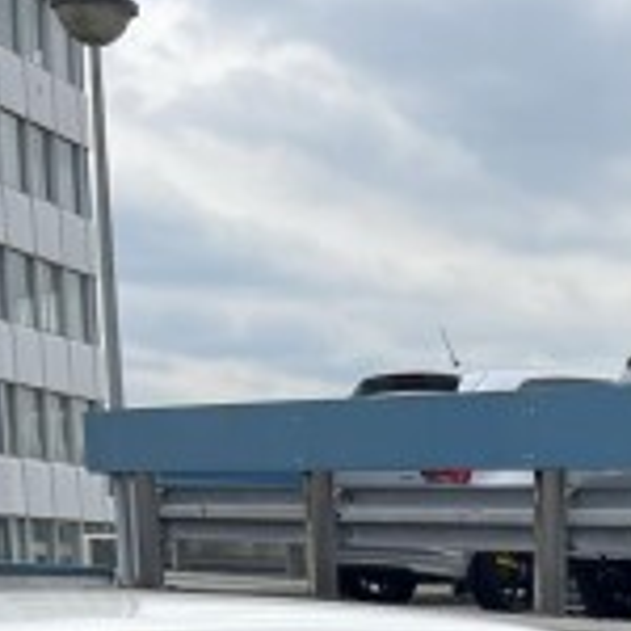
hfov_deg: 17.6
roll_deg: -2.5
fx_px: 1939
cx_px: 757
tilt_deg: -19.0
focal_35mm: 94
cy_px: 1258
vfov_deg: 15.1
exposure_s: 1/1370
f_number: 1.6
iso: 32
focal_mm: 5.1
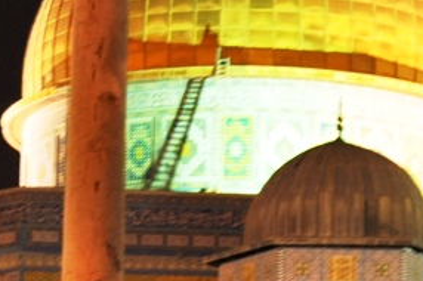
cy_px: 324
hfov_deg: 12.7
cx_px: 317
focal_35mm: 161
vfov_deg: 8.4
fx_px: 1890
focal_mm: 30
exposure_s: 1/1.6
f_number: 4.5
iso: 800
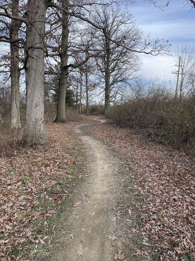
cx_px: 98
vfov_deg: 67.3
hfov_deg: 53.1
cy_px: 130
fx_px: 195
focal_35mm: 26
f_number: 1.6
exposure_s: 1/924
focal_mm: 4.2
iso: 32
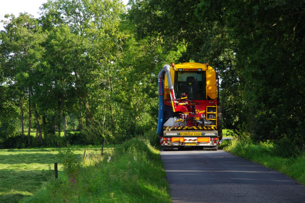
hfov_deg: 12.7
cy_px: 103
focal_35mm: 162
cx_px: 154
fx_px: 1368
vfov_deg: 8.5
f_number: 5.6
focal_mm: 93
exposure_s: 1/100
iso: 100
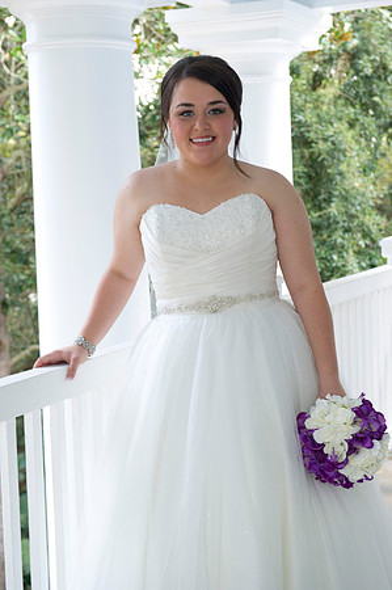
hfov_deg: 22.6
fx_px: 982
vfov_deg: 33.4
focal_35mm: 60
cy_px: 295
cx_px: 196
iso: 320
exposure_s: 1/50
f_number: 5.6
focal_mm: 60
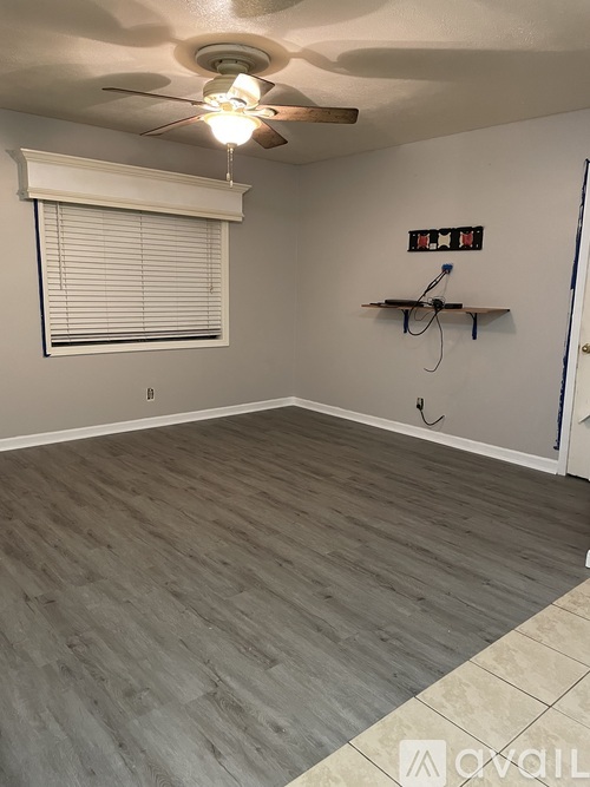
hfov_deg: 53.0
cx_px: 295
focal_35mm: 26
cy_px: 394
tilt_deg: -9.8
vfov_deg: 67.3
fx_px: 591
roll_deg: -1.0
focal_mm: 4.2
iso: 500
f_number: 1.6
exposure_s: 1/40
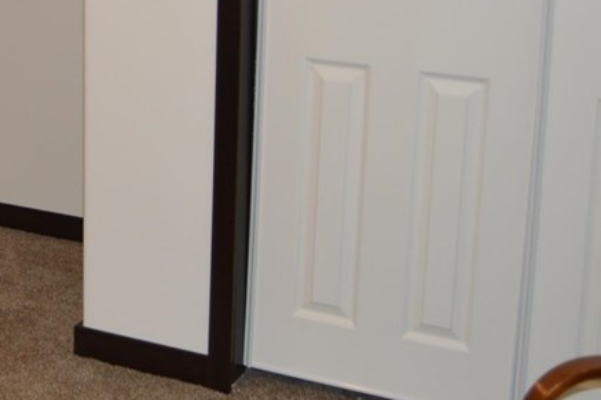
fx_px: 1318
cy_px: -1
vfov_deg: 16.9
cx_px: -103
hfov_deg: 23.6
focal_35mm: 79
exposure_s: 1/60
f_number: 3.5
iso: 450
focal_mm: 18
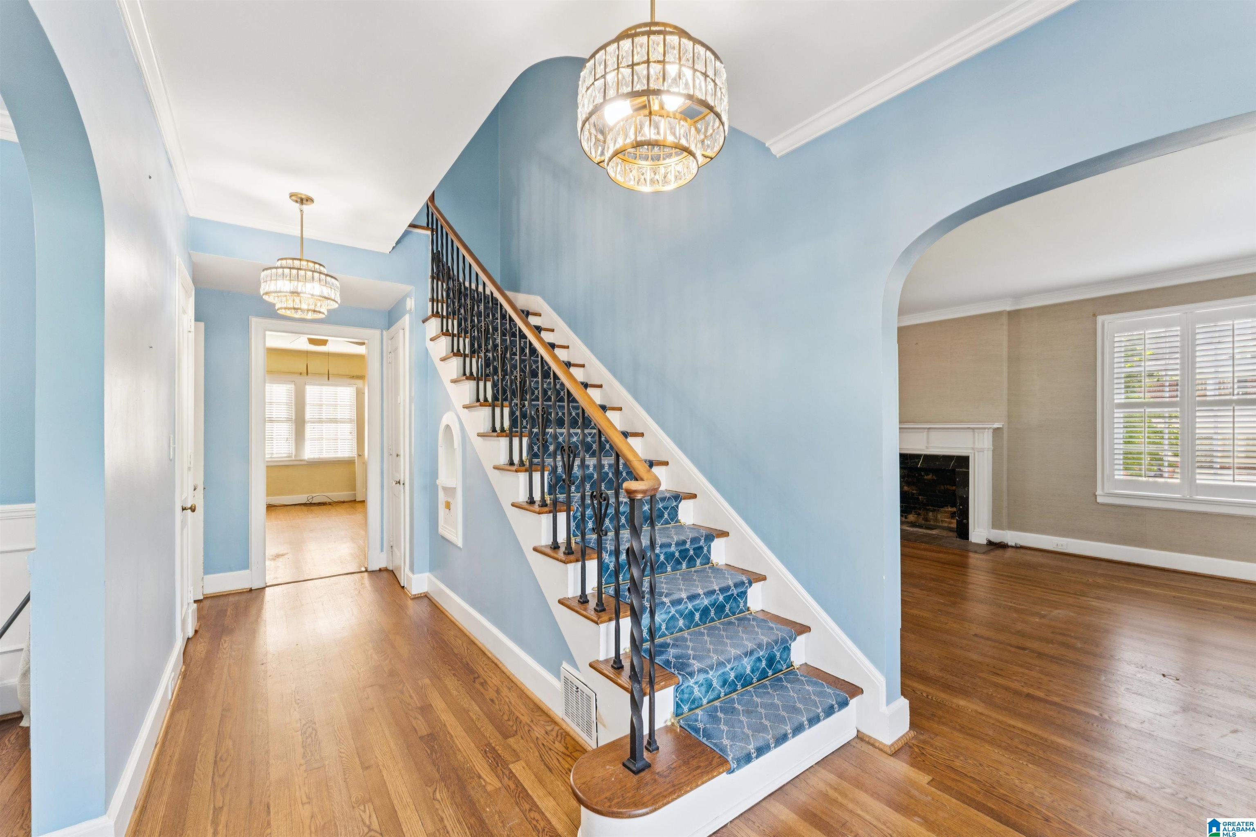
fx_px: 488
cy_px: 418
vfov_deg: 81.2
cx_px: 628
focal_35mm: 14
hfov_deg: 104.3
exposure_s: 1/8
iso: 400
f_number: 13
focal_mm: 14
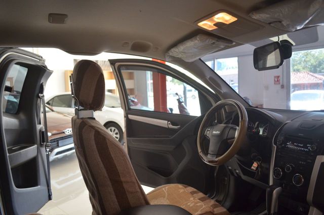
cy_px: 108
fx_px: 269
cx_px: 162
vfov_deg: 43.4
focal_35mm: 30
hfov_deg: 62.0
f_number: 3.8
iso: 500
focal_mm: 20
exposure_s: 1/50
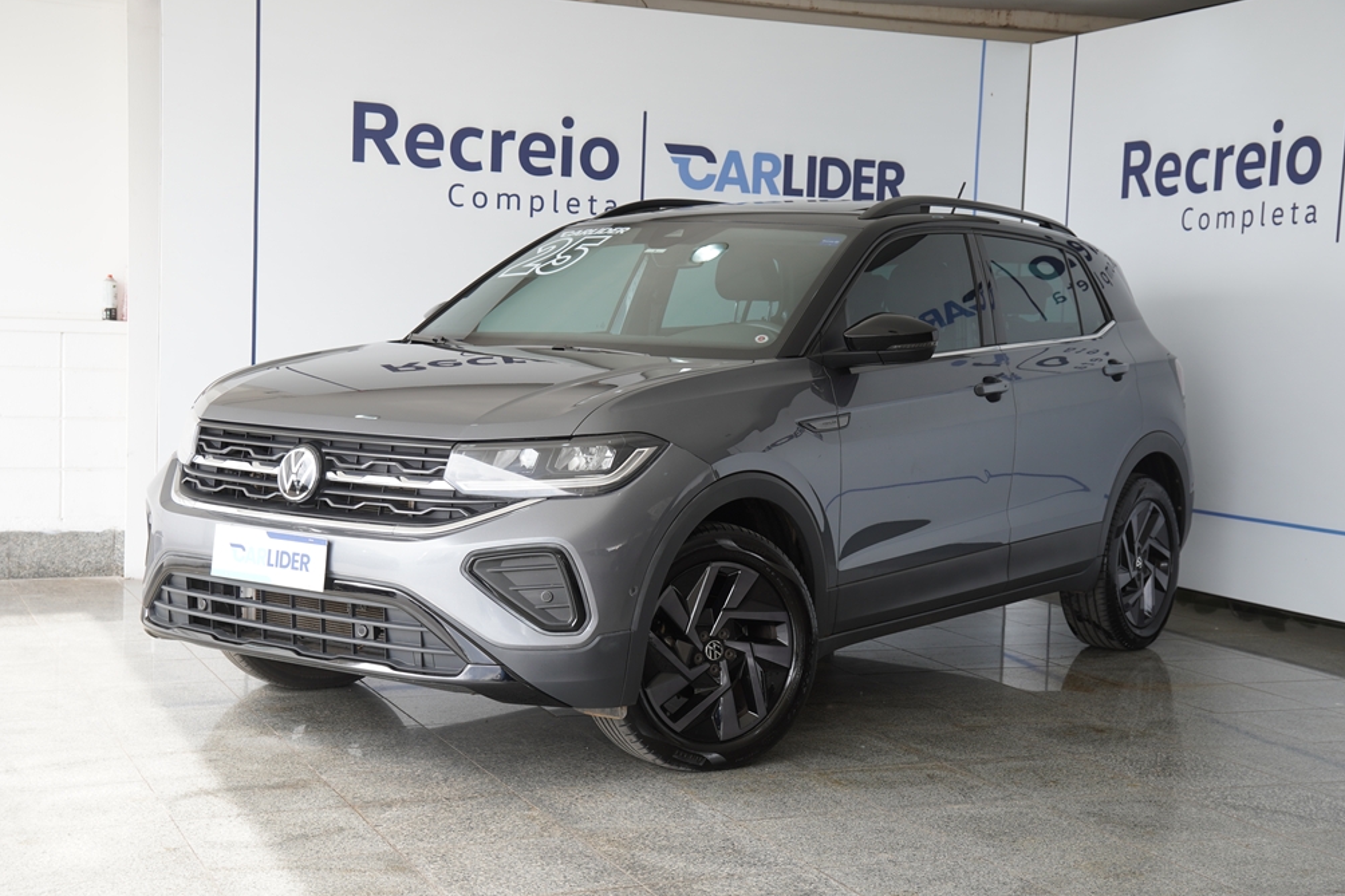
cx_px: 672
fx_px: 1887
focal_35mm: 51
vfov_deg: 26.7
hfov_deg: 39.2
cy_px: 451
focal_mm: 33
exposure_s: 1/80
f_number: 4.5
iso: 100
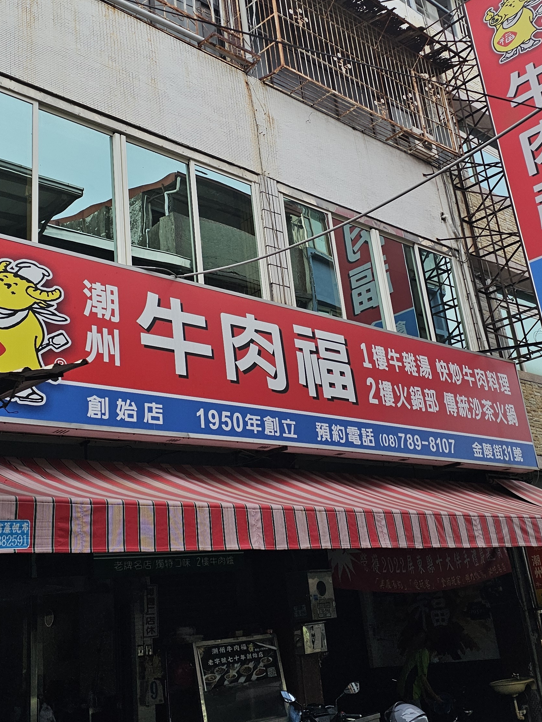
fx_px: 856
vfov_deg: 45.3
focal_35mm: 41
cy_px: 263
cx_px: 268
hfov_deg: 35.1
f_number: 1.7
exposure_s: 1/180
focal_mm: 6.3
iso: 80
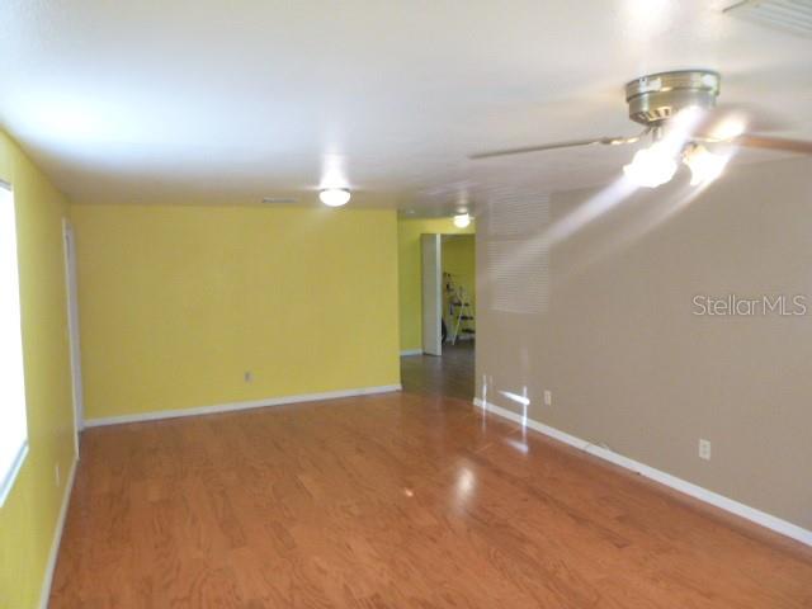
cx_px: 406
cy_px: 304
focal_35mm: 25
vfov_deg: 54.9
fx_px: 586
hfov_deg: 69.4
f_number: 3.9
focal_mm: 4.5
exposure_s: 1/25
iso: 400
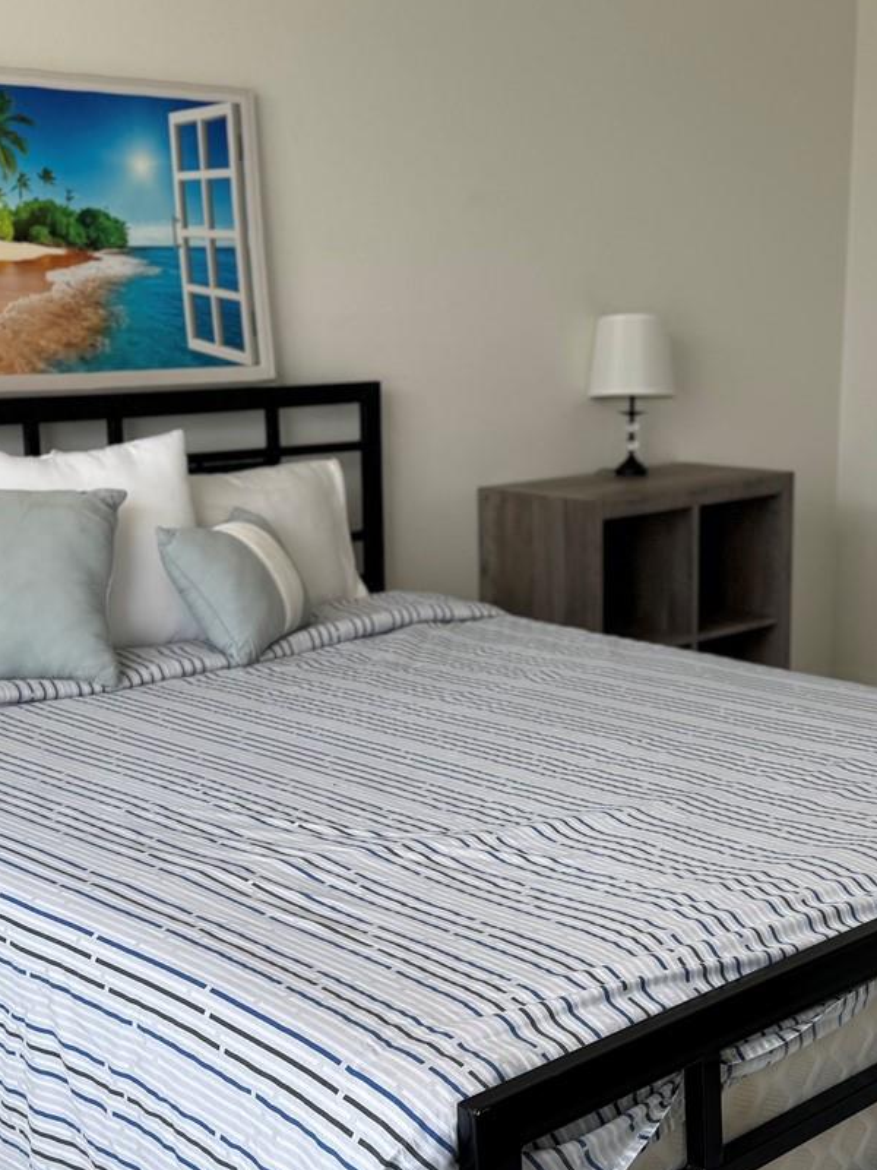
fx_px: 1621
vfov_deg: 39.6
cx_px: 485
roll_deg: +1.0
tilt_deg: -11.4
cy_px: 629
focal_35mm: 48
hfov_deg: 30.2
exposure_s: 1/121
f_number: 1.78
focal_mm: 6.76
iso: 64
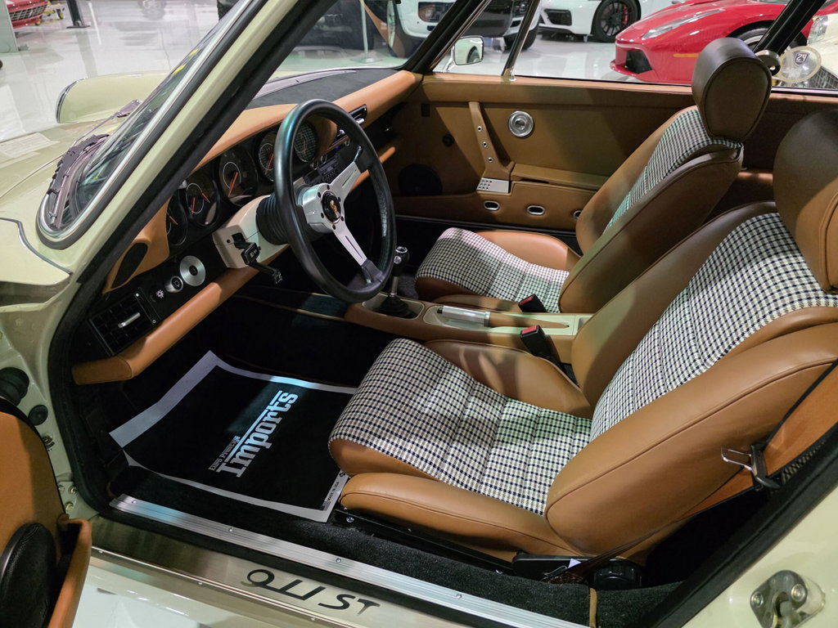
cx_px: 419
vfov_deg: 58.9
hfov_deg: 73.9
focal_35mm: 23
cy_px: 314
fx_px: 557
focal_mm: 6.3
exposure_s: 1/120
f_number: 1.7
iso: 2500
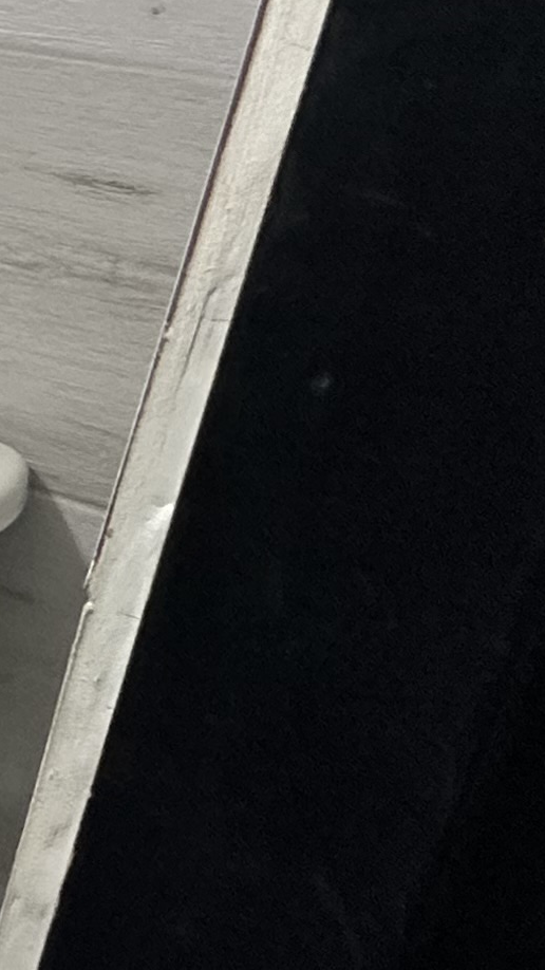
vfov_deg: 30.4
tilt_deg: -14.5
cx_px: -1353
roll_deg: -2.1
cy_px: 150
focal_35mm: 67
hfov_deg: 9.6
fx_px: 1722
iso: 200
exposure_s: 1/60
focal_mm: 2.22
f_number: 2.2
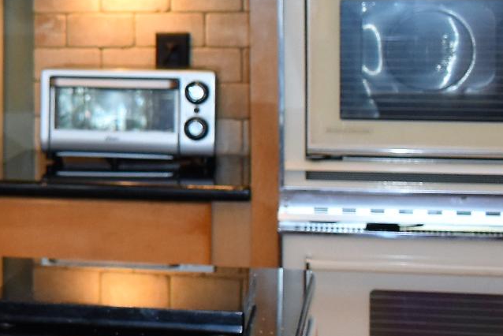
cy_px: 13
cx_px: -523
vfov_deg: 9.7
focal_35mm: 141
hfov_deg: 12.6
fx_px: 1971
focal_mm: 20
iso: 800
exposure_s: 1/80
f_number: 4.5
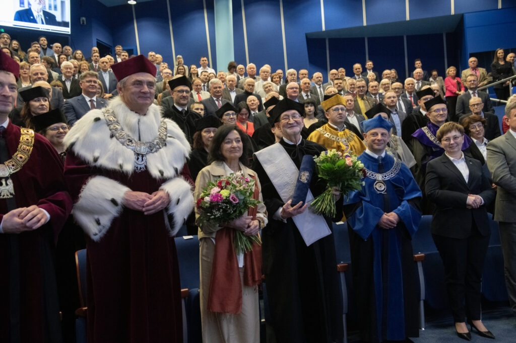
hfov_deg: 54.4
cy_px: 172
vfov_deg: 37.8
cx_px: 258
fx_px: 501
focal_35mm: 35
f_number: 5
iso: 6400
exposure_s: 1/100
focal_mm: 35
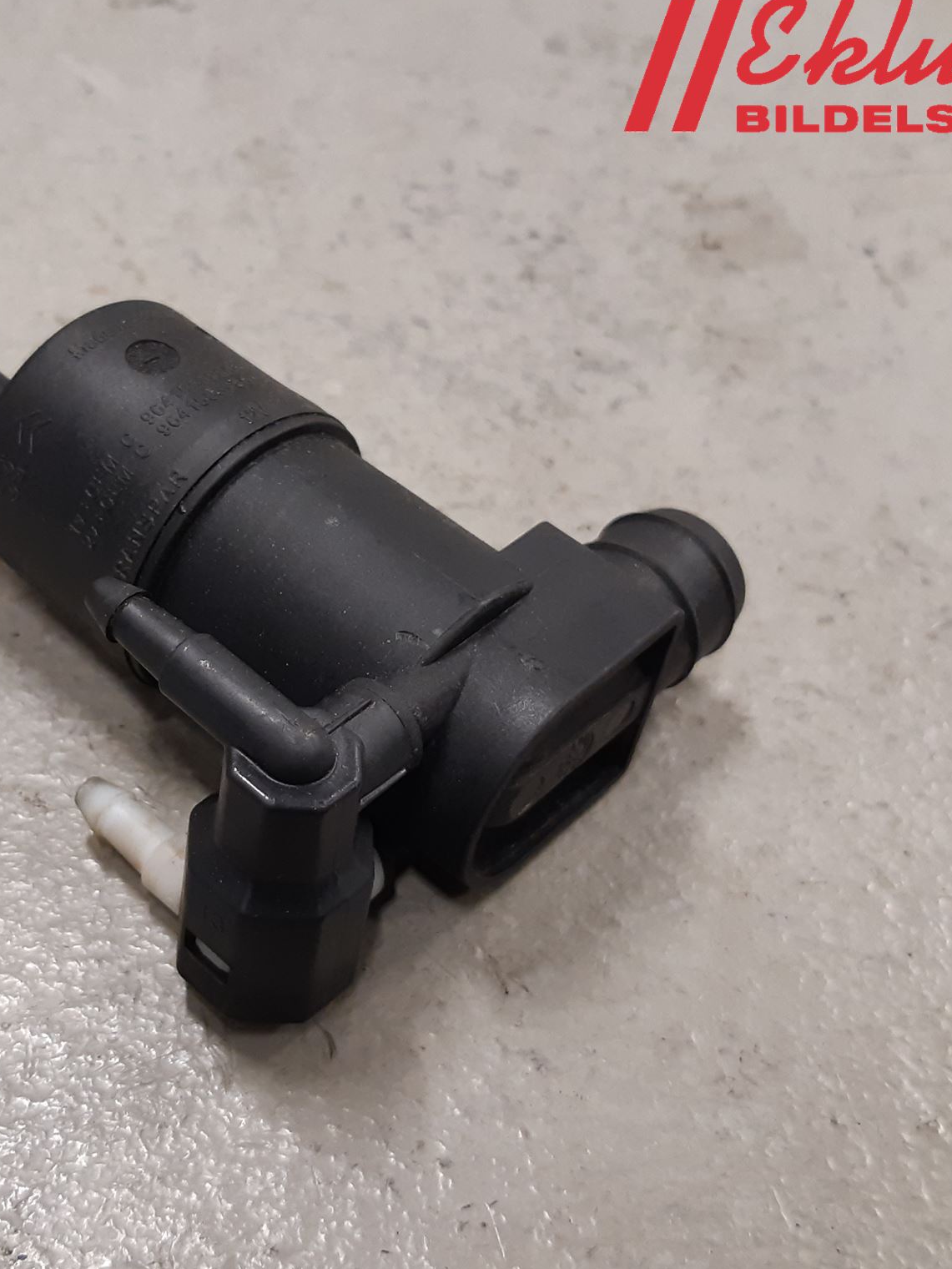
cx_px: 282
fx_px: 1283
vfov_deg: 52.6
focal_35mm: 35
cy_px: 632
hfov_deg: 40.0
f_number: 1.7
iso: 160
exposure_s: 1/50
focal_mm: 3.93
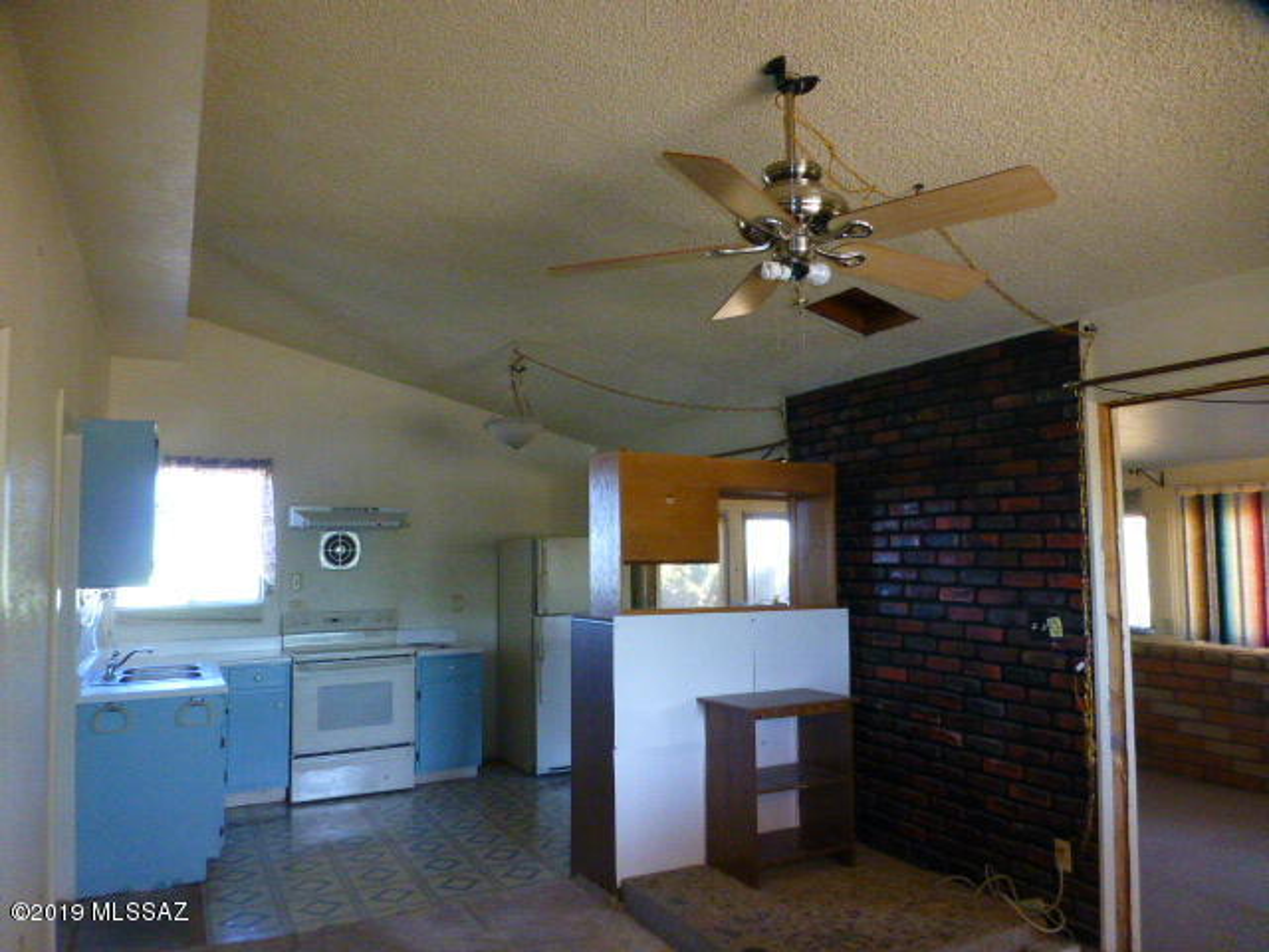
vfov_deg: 56.8
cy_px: 476
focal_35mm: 24
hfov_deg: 71.6
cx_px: 634
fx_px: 880
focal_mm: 4.3
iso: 800
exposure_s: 1/60
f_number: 3.3
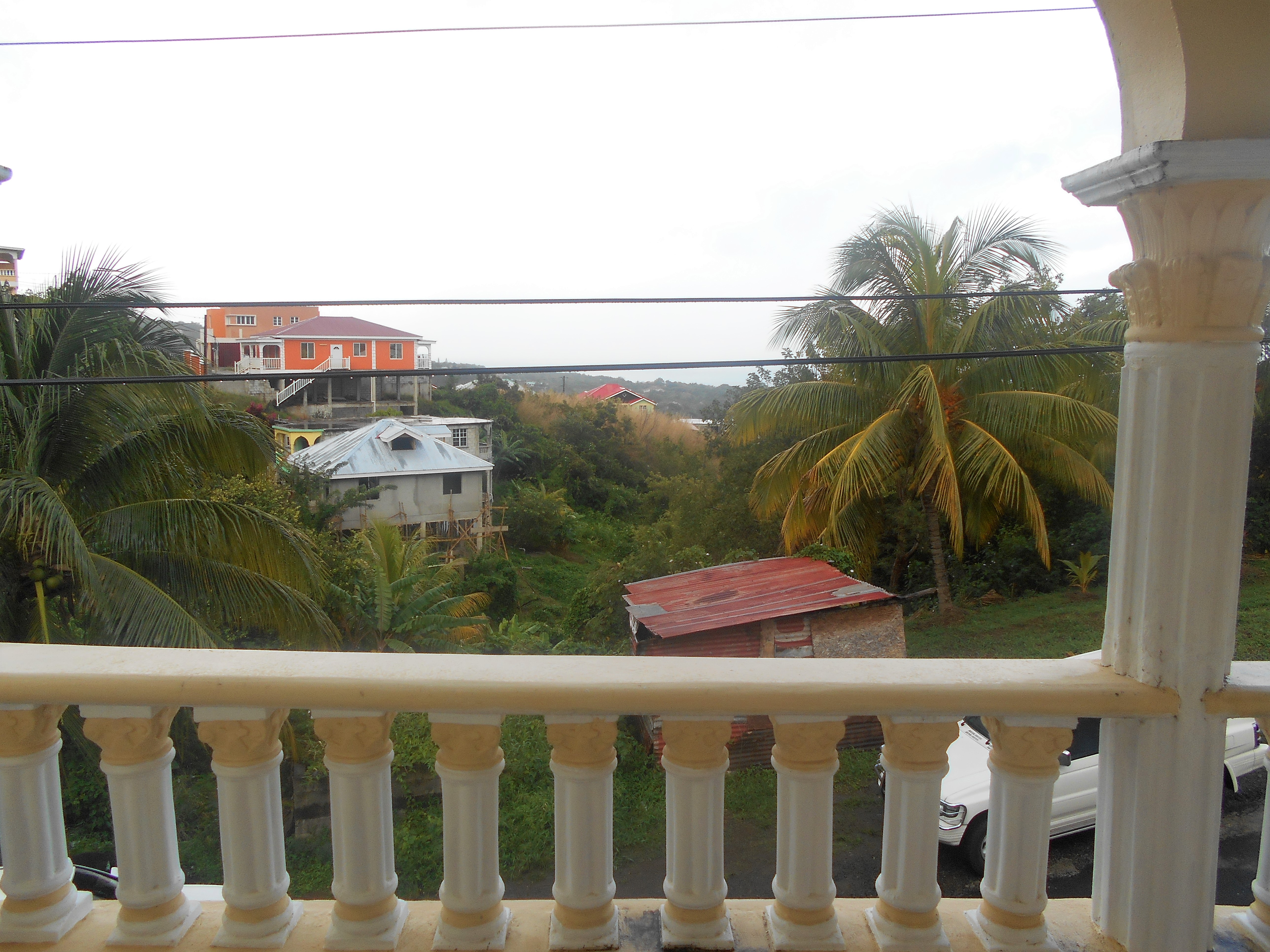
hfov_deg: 67.3
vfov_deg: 53.1
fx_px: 954
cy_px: 476
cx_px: 635
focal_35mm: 26
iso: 80
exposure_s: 1/320
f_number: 3.2
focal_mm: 4.6
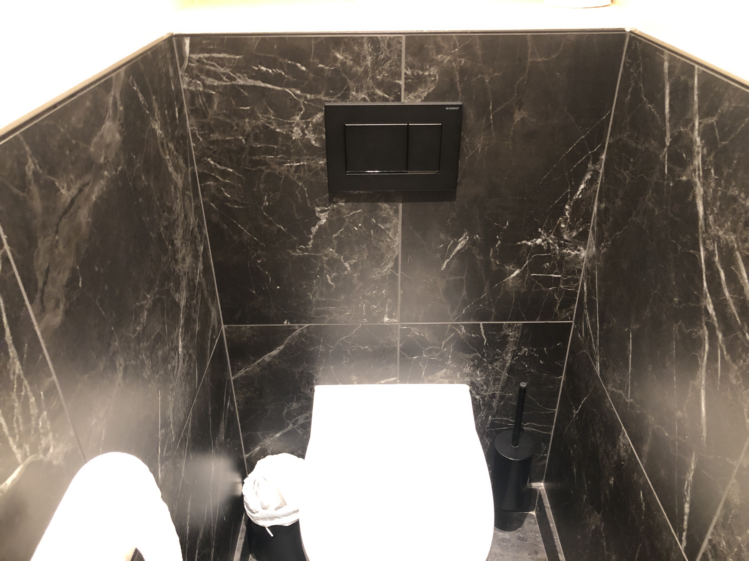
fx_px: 606
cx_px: 374
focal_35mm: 28
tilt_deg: -31.6
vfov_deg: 49.7
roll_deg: +1.2
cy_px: 280
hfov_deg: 63.4
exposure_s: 1/5
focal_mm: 3.99
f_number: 1.8
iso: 100
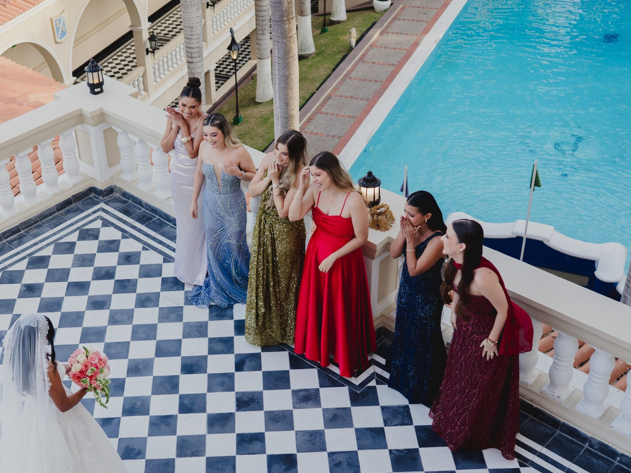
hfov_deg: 37.1
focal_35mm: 51
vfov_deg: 28.5
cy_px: 278
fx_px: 930
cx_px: 212
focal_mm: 35
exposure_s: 1/320
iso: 125
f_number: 2.8
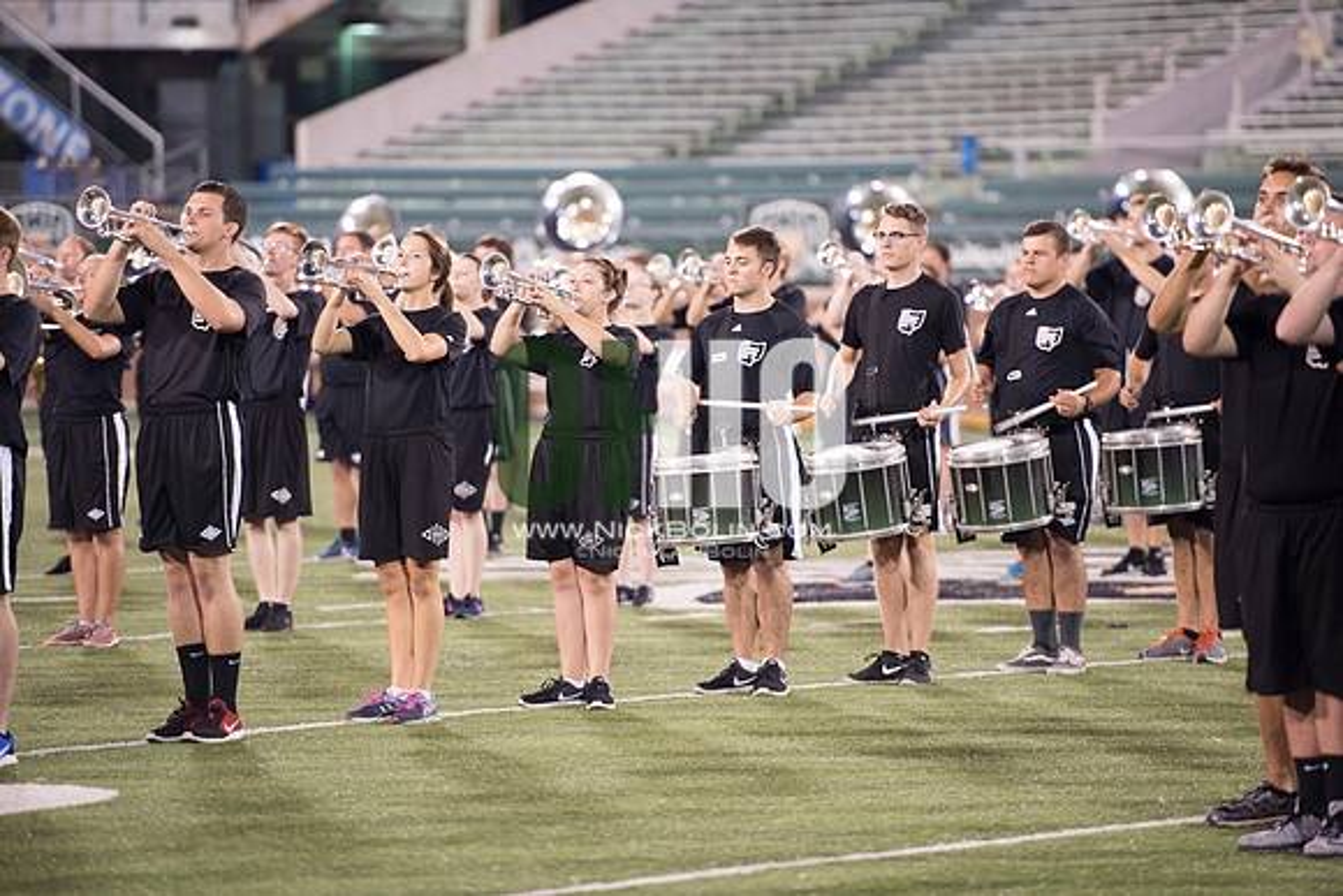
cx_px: 672
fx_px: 7463
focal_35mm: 200
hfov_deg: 10.3
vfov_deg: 6.9
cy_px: 448
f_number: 2.8
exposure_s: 1/320
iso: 1000
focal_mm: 200
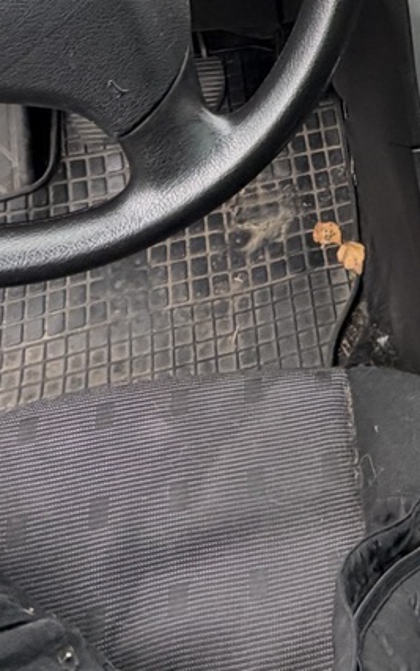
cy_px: -46
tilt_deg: -33.7
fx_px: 915
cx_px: 522
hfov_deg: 23.3
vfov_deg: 35.2
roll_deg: -2.0
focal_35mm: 50
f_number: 2.2
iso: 320
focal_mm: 2.22
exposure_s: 1/121
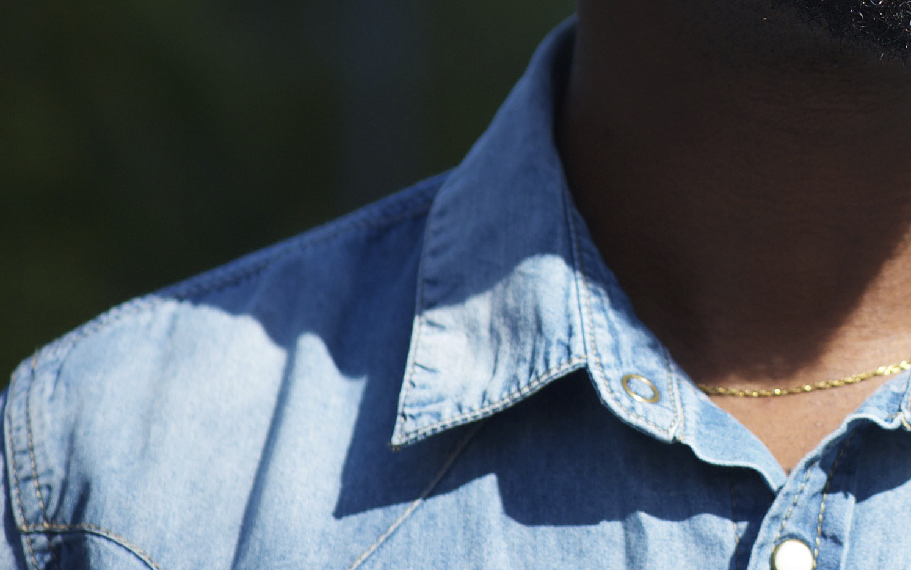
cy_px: -271
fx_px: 7574
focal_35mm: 305
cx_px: 1250
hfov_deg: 6.8
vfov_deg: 4.3
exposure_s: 1/640
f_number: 3.2
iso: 200
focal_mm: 105
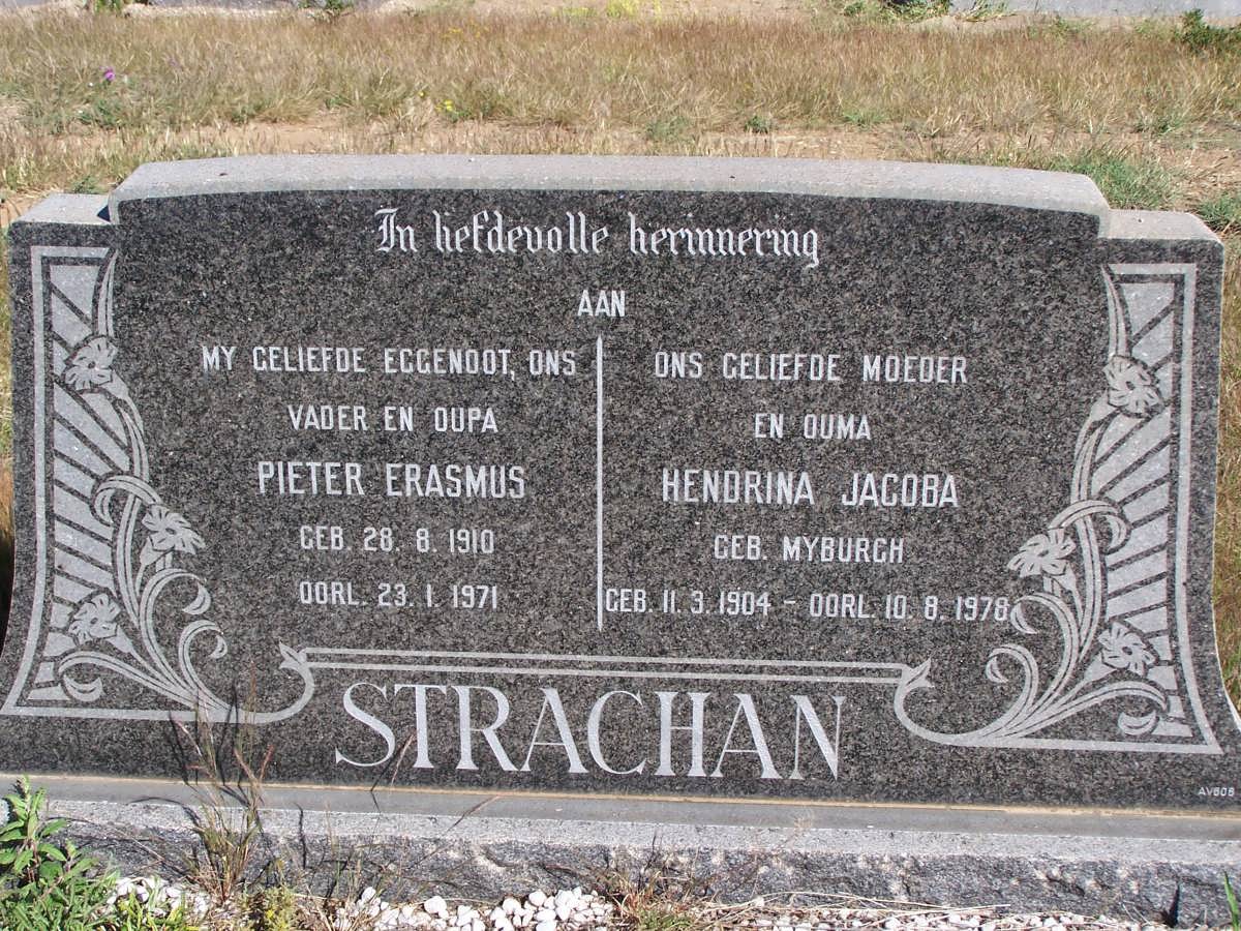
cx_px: 620
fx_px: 2115
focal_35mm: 59
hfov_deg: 32.7
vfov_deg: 24.8
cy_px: 466
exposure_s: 1/500
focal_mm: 9.8
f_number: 4.5
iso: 80
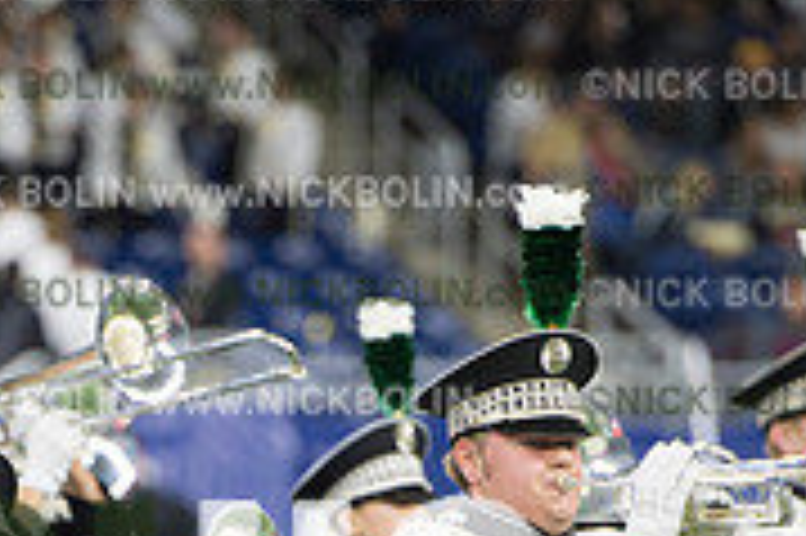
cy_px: 712
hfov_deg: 3.2
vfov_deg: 2.1
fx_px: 14472
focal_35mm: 647
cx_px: 221
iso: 2500
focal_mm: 200
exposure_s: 1/1000
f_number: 3.5
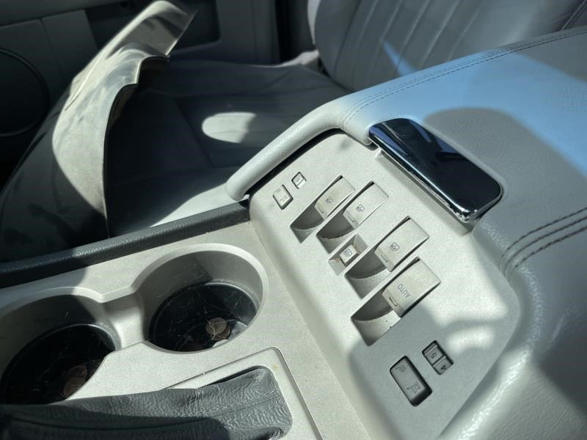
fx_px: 441
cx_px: 294
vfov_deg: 53.1
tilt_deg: -39.3
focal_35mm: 26
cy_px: 220
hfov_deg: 67.3
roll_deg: +2.6
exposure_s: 1/2488
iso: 32
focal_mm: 5.1
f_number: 1.6
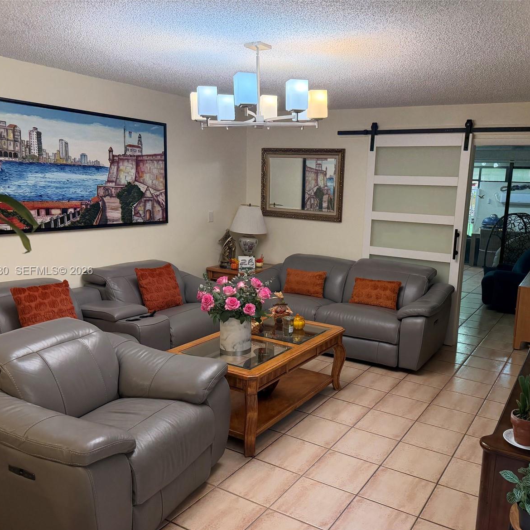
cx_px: 314
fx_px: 502
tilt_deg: -9.8
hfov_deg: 55.3
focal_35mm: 29
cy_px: 271
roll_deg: -1.9
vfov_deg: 55.6
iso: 200
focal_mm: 6.76
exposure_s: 1/146
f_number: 1.78
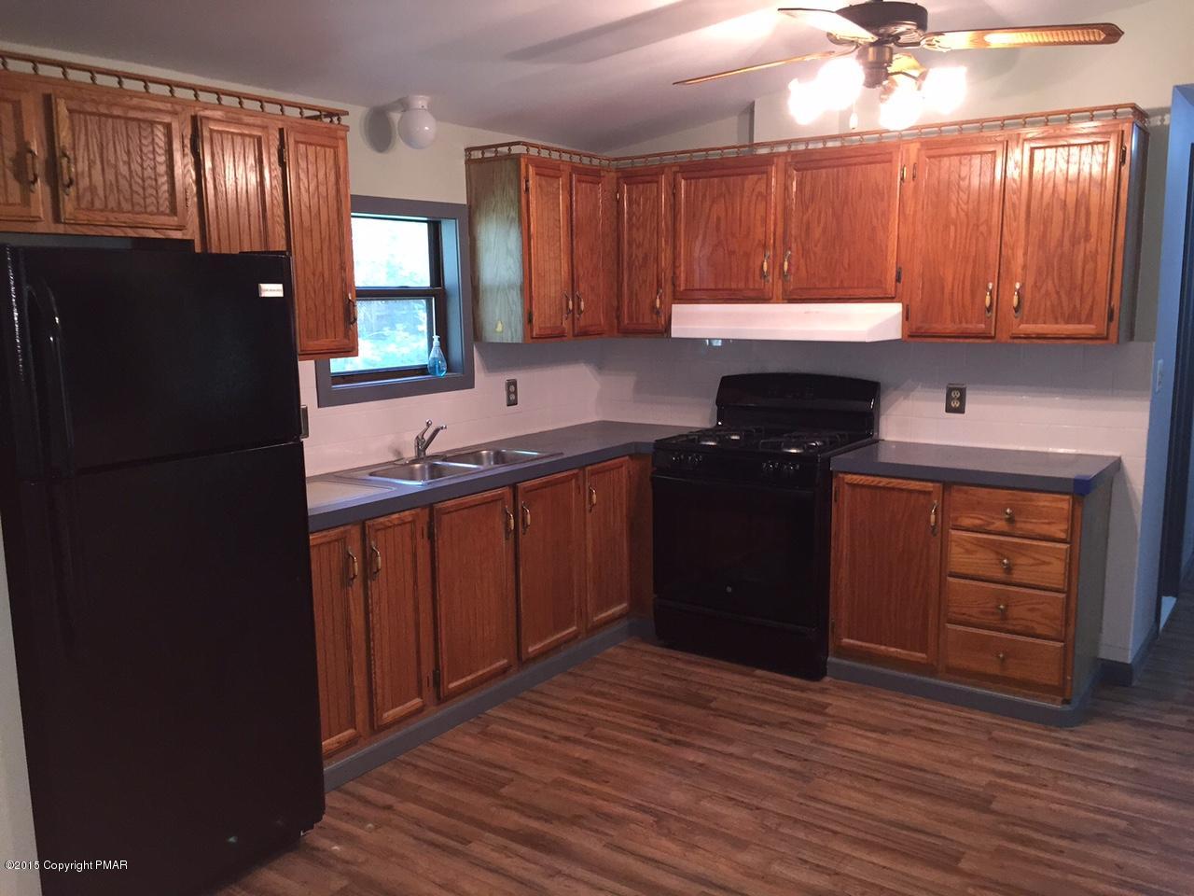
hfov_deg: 61.7
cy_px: 448
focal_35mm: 29
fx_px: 1000
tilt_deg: -8.6
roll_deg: +0.1
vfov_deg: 48.2
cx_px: 597
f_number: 2.2
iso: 200
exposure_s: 1/30
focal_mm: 4.15
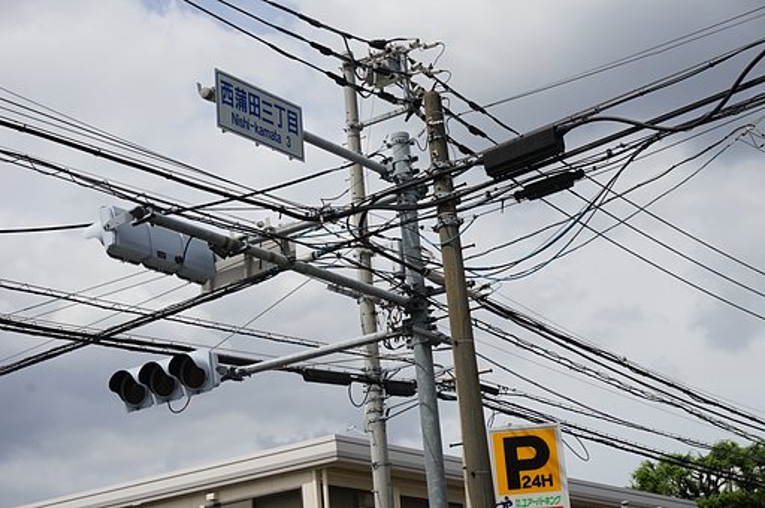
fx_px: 1592
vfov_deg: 18.1
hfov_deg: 27.0
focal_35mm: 75
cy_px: 254
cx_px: 382
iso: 100
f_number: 11
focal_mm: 50
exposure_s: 1/250
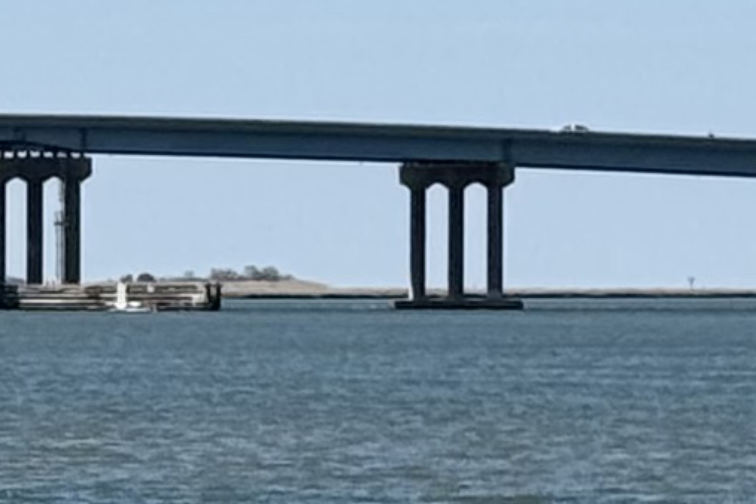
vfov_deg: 3.5
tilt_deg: +0.6
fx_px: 8336
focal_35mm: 397
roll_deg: +0.1
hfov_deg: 5.1
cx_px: -400
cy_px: 262
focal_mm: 6.76
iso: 64
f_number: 1.78
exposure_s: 1/5587
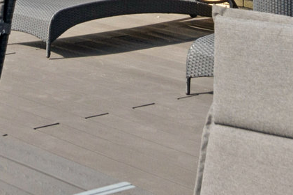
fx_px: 1164
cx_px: 99
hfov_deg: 14.3
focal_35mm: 143
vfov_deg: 9.1
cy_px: -167
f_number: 10
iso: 200
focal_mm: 20
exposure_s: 1/320
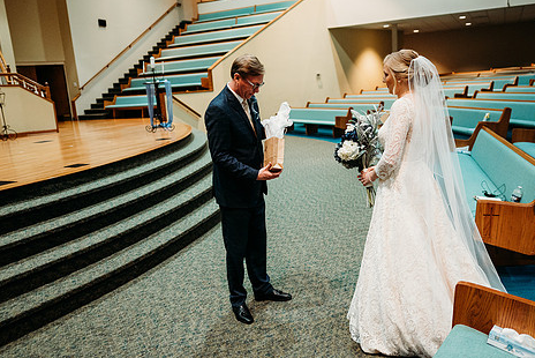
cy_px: 173
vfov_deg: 43.7
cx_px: 296
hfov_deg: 61.7
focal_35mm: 30
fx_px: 446
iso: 2000
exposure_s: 1/125
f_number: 1.8
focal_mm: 24
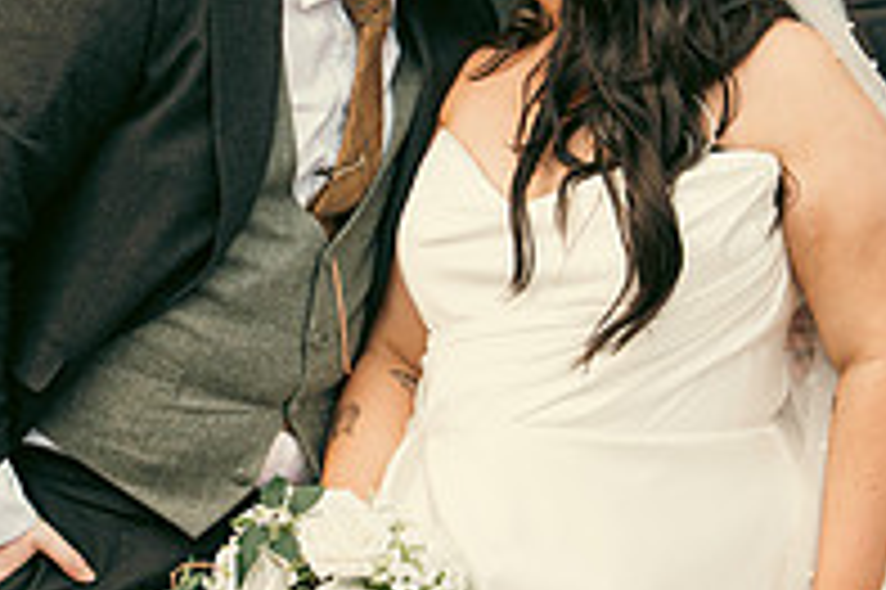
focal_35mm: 212
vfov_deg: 6.5
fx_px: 5213
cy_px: 327
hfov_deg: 9.7
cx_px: 504
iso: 125
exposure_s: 1/250
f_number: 5
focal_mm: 48
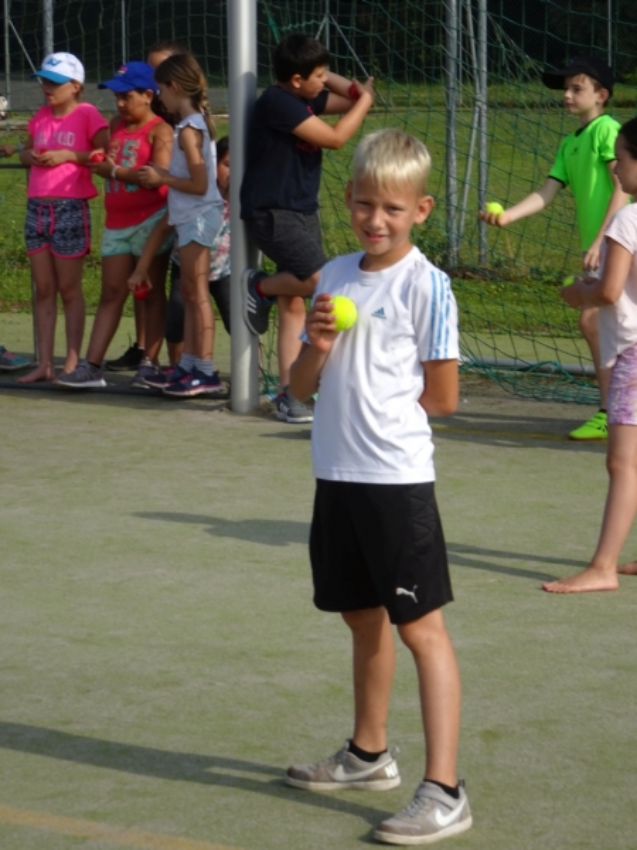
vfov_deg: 14.6
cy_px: 425
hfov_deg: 11.0
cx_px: 318
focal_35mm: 135
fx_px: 3312
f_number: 5.6
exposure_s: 1/320
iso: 80
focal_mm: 23.11
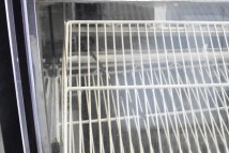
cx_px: 278
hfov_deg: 23.8
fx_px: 490
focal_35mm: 77
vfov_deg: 17.7
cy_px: 100
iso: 6400
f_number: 5.6
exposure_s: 1/125
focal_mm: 18
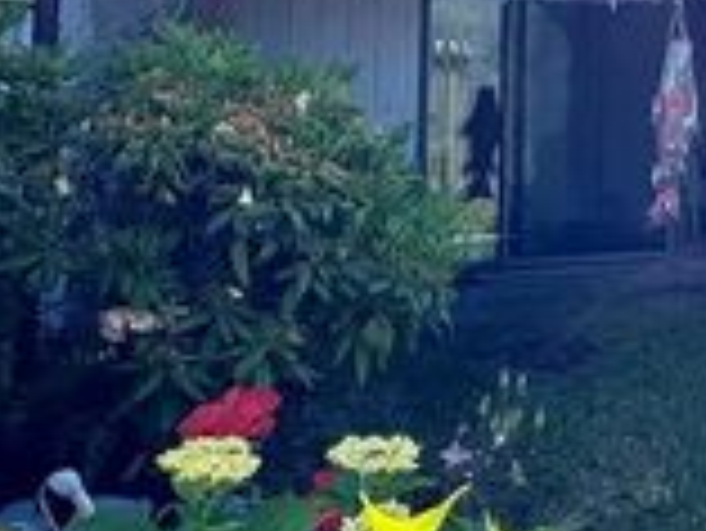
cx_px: 926
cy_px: 40
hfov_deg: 27.8
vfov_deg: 24.8
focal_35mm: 57
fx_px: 1163
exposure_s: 1/294
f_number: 2.2
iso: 40
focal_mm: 2.22
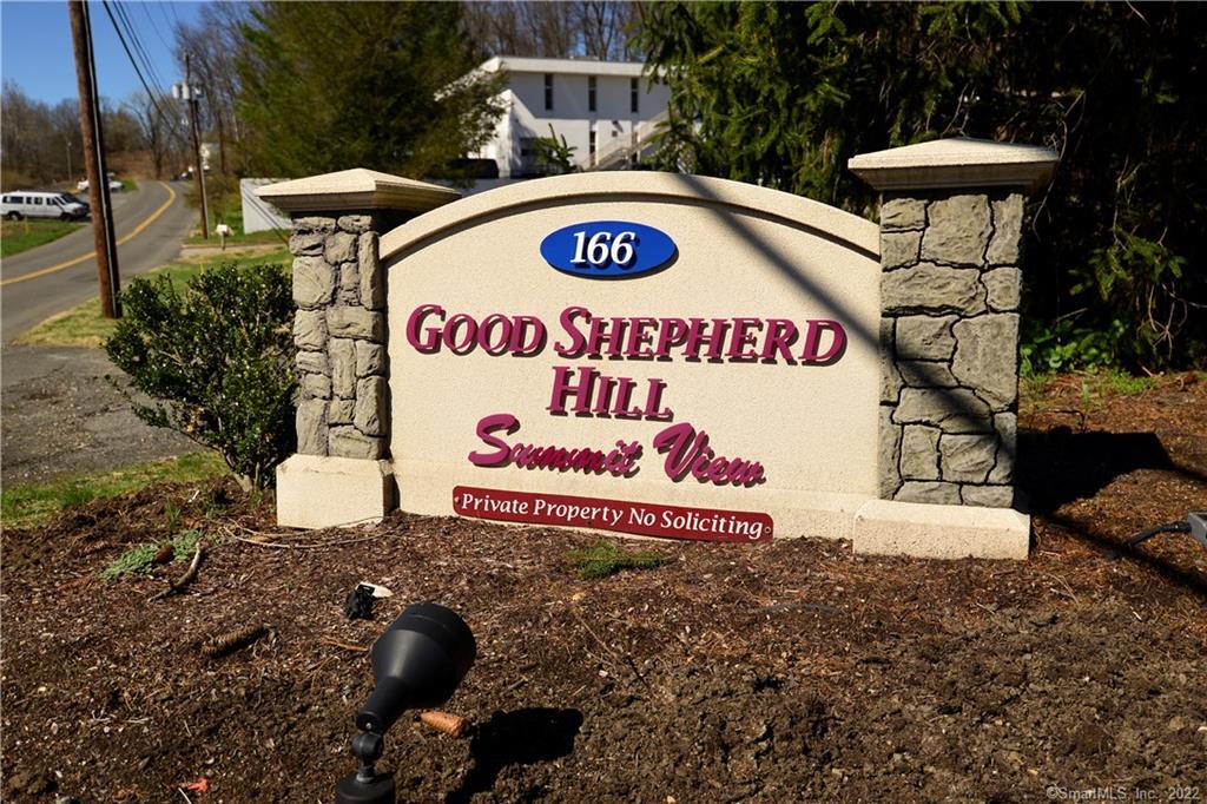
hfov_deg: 60.3
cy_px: 402
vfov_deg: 42.3
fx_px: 1039
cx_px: 604
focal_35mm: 31
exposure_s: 1/2000
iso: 200
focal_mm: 31
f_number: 5
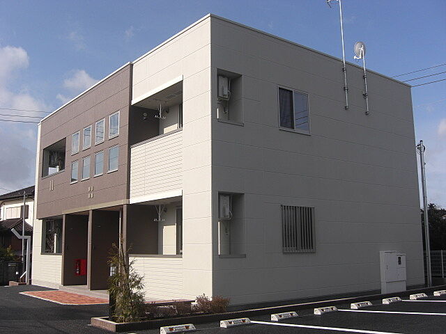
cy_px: 167
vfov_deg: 37.7
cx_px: 223
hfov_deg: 49.0
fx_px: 490
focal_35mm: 38
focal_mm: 7.9
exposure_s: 1/250
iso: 80
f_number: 8
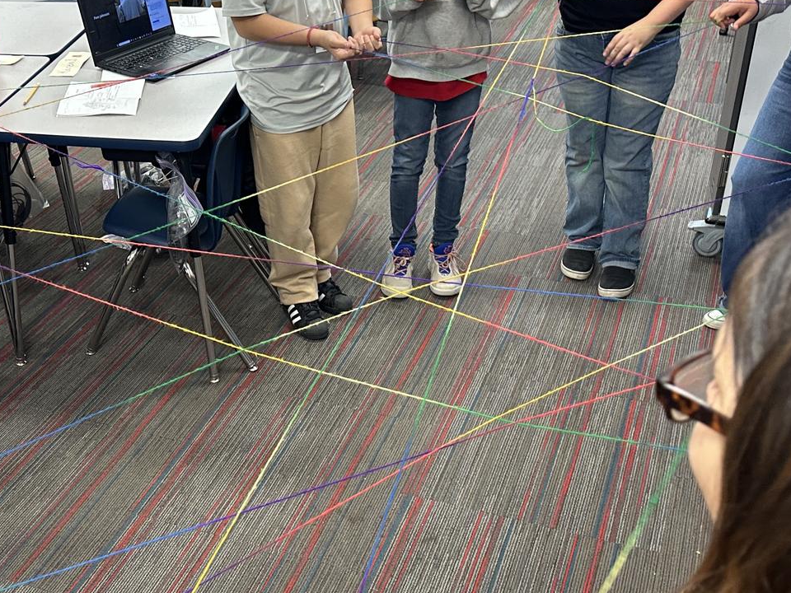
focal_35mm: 48
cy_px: 357
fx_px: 1097
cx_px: 254
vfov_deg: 30.2
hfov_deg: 39.1
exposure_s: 1/60
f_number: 1.78
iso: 200
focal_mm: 6.86
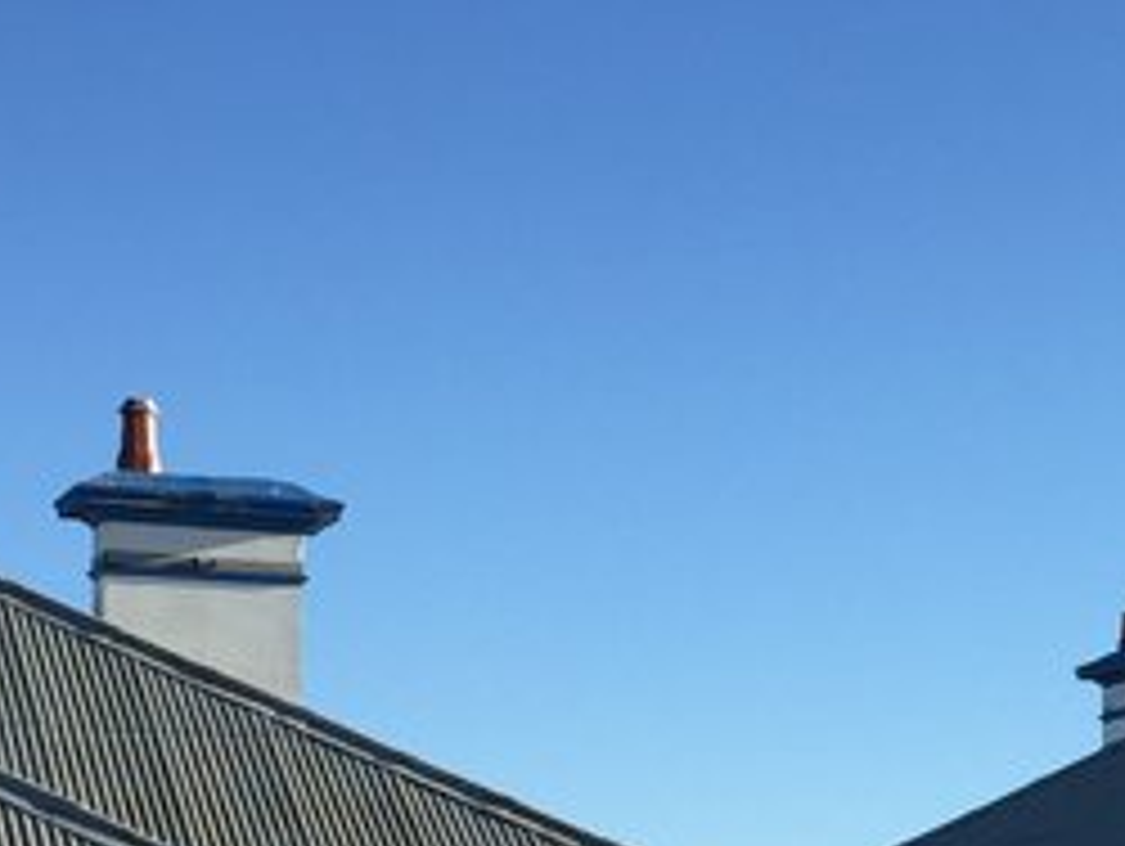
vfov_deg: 12.5
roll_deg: -0.9
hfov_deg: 16.3
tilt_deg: +2.0
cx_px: 1314
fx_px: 3774
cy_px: 999
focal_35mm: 116
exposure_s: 1/1199
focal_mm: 4.15
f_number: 2.2
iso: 32
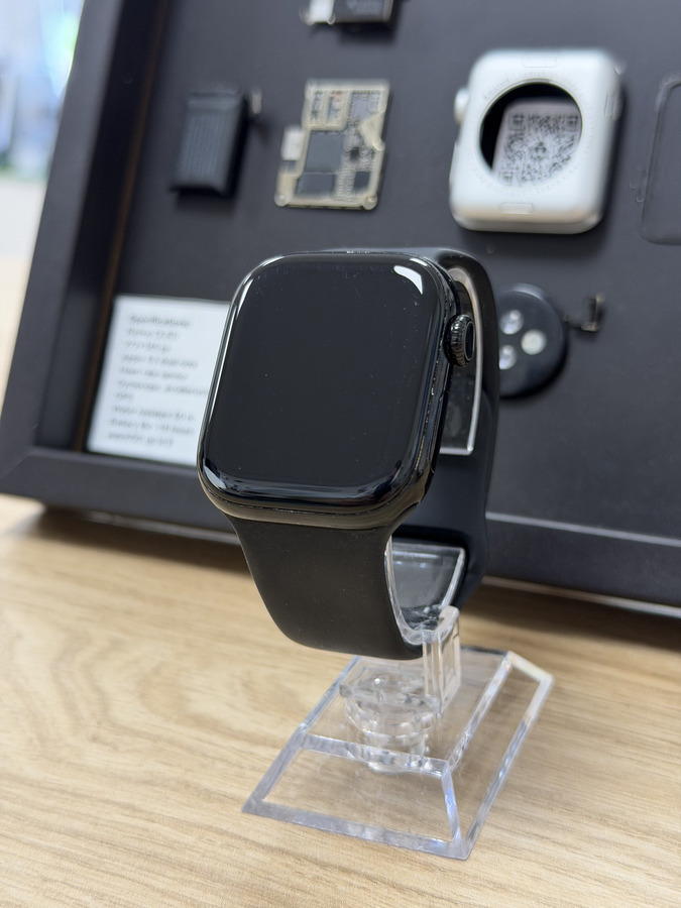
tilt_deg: -20.1
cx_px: 340
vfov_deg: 39.7
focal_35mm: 48
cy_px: 454
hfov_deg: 30.3
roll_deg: +1.9
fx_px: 1259
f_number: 1.78
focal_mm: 6.76
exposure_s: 1/69
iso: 100
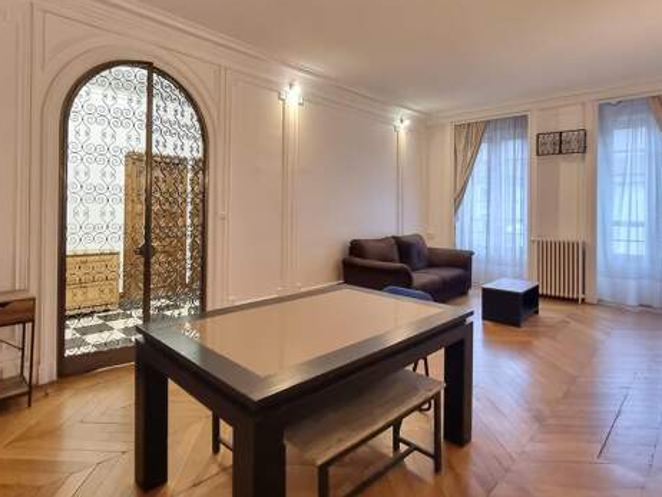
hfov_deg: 87.5
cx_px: 301
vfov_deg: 71.0
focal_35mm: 18
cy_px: 201
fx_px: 344
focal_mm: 2.2
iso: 1000
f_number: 2.2
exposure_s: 1/25
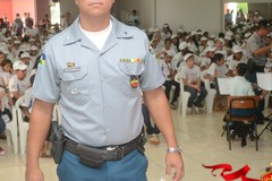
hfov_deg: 32.2
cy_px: 66
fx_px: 468
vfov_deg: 21.9
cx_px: 102
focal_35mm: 62
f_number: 3.8
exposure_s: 1/160
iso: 1600
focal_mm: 22
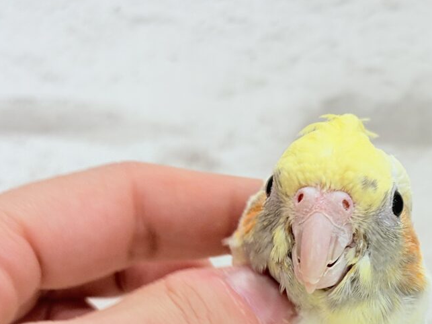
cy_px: 234
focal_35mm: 97
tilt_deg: -4.2
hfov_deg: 19.9
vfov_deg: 15.2
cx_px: 368
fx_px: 1210
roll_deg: +0.0
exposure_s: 1/50
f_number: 1.6
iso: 32
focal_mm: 5.96
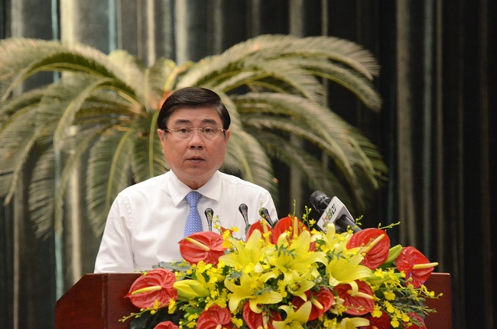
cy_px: 164
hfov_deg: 6.9
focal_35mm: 300
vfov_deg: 4.6
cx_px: 248
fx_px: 4132
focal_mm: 200
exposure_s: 1/60
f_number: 6.3
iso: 4000
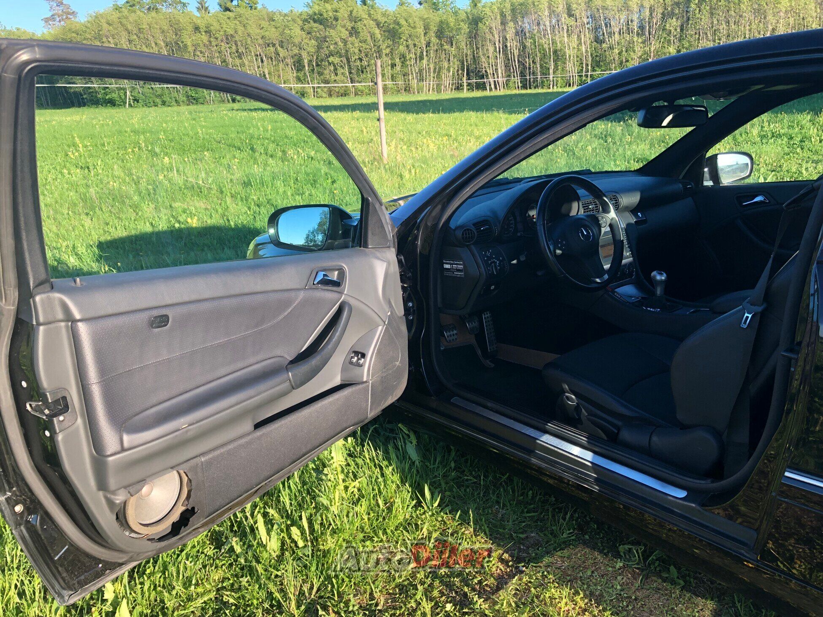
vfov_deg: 49.8
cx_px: 412
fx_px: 666
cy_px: 308
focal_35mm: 28
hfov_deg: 63.4
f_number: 1.8
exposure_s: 1/220
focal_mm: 3.99
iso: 20
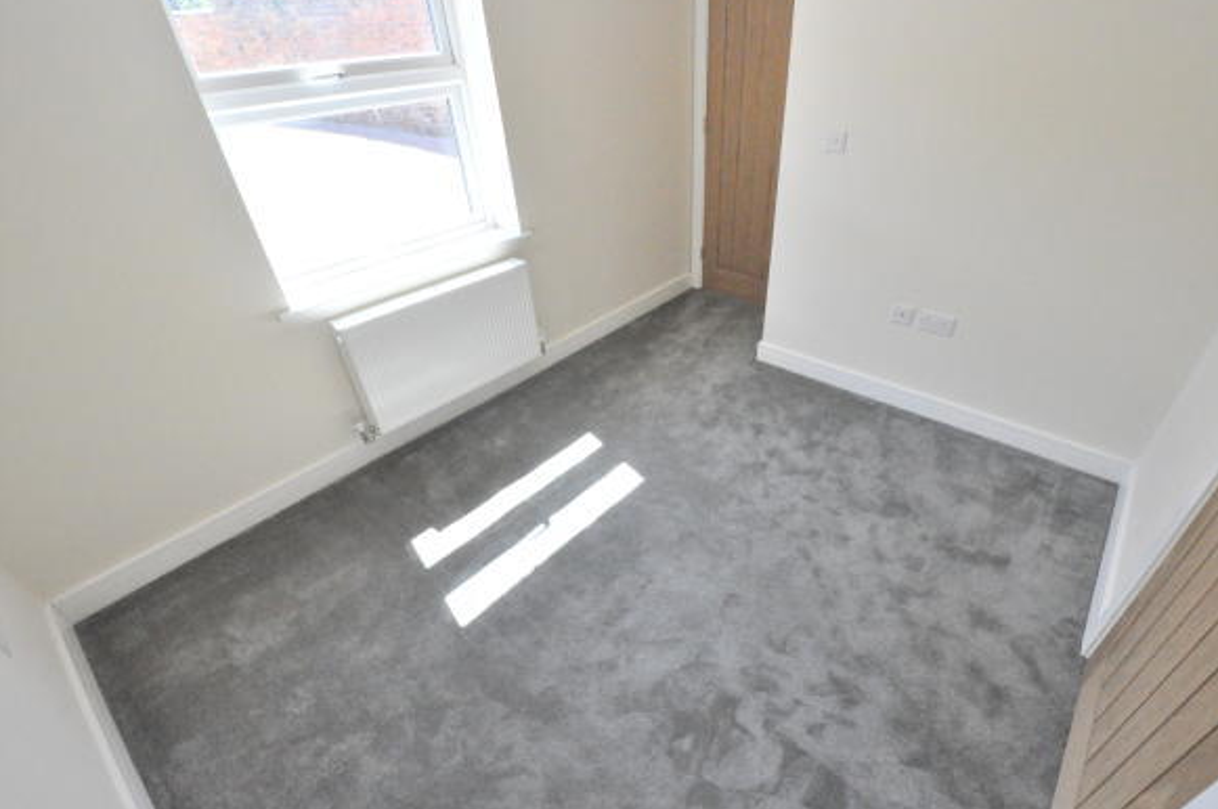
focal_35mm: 16
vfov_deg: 73.6
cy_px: 419
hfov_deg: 96.7
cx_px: 648
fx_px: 541
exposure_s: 1/500
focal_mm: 10
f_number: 11
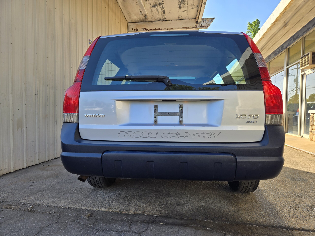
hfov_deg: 73.9
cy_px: 118
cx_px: 158
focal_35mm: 23
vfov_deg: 58.9
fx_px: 209
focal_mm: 5.4
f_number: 1.8
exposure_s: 1/769
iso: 25
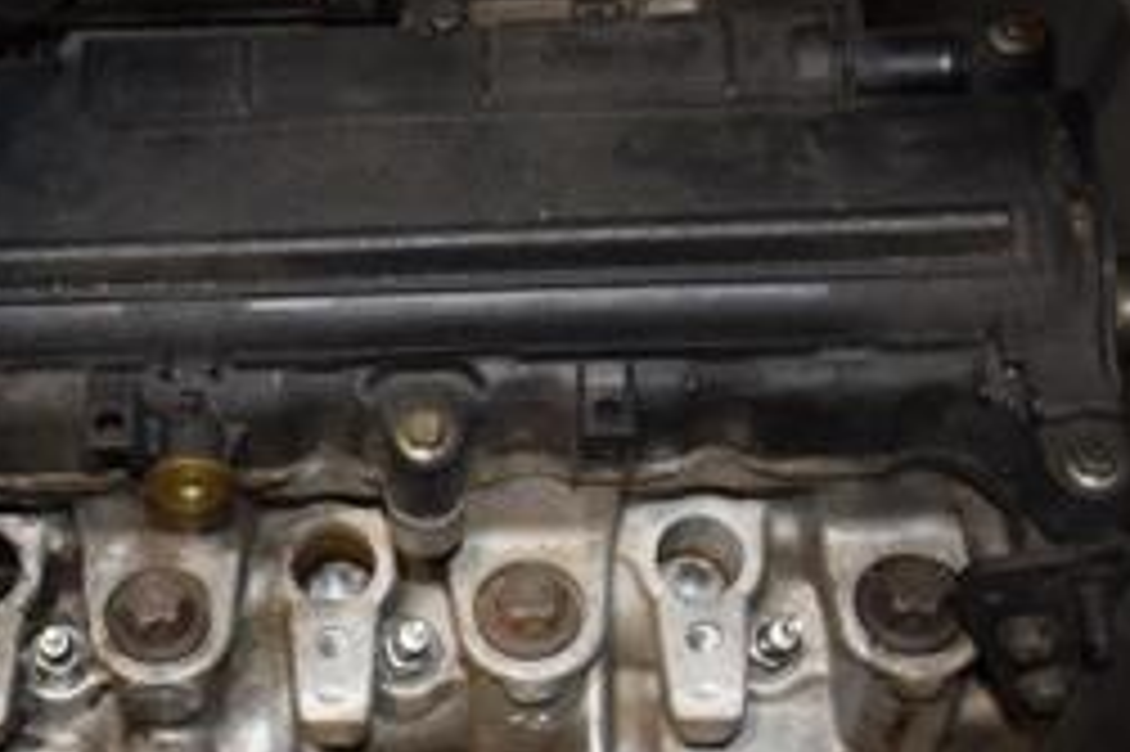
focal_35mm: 86
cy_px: 509
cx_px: 18
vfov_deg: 15.8
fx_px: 2698
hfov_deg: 22.8
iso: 800
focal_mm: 24
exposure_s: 1/60
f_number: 5
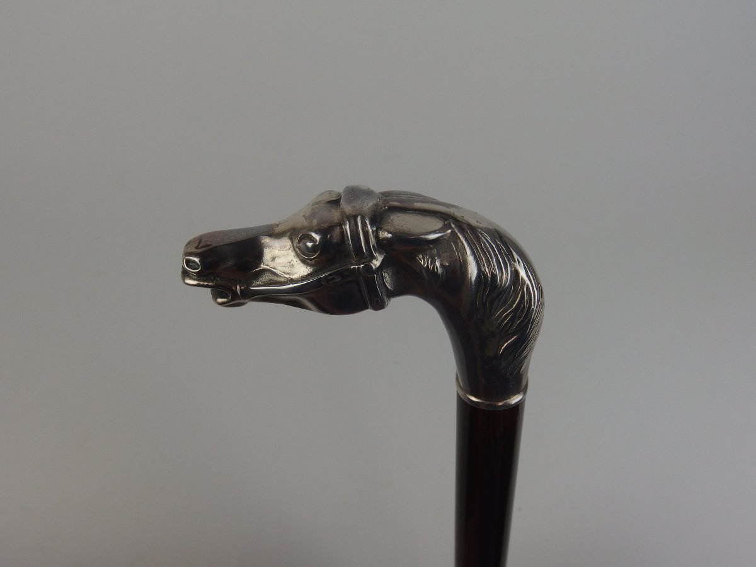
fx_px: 633
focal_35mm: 29
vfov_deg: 48.2
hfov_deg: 61.7
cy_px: 284
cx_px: 378
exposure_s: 1/400
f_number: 3.2
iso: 100
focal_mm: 5.2
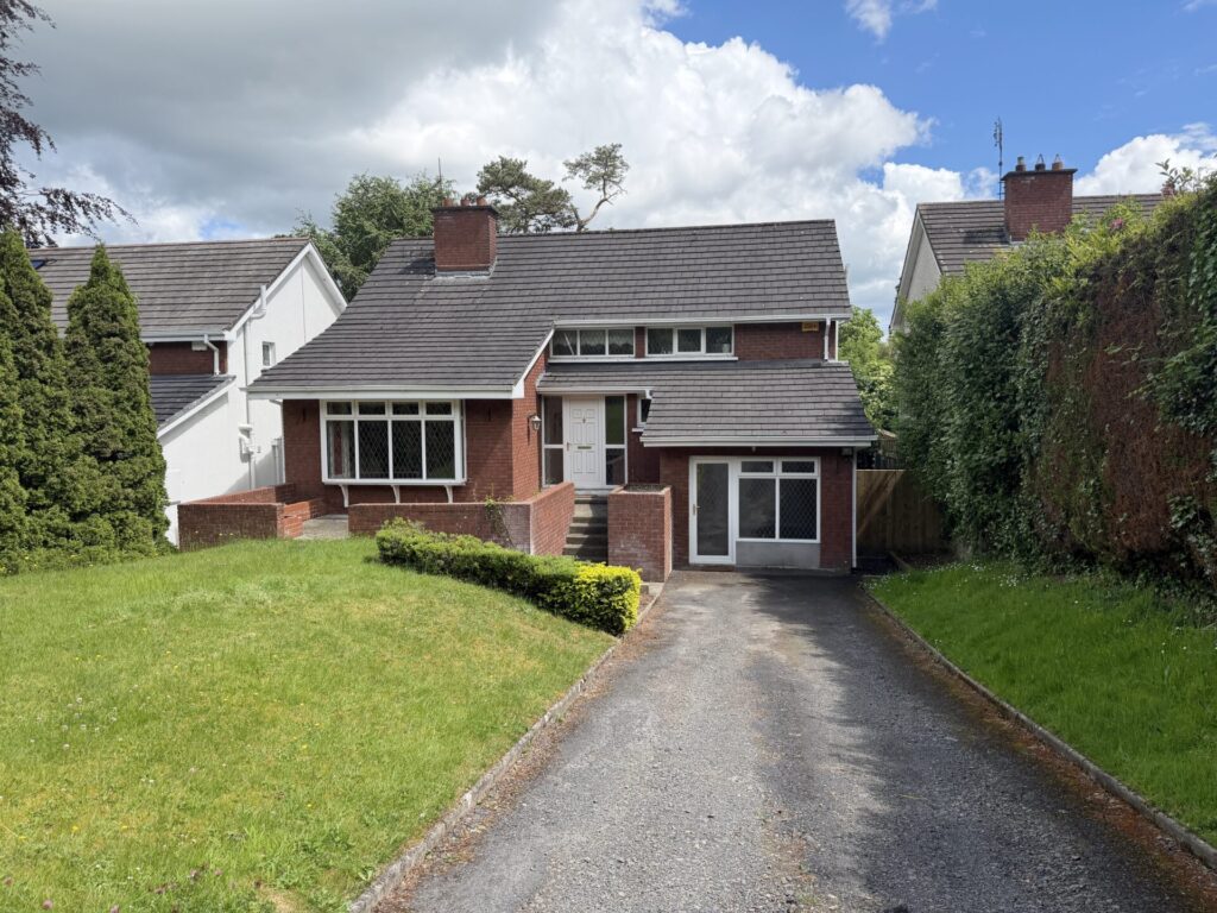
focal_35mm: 24
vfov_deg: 56.8
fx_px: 844
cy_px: 456
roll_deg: +0.6
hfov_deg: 71.6
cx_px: 608
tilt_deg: -4.0
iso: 100
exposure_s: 1/4405
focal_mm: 6.76
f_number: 1.78
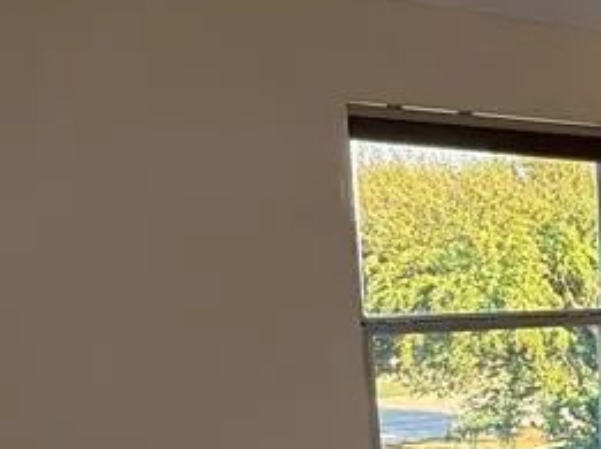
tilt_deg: -7.0
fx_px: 954
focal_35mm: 55
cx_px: 958
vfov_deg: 25.8
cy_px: 382
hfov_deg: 24.6
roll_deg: -1.2
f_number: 2.2
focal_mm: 2.22
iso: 80
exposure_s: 1/99
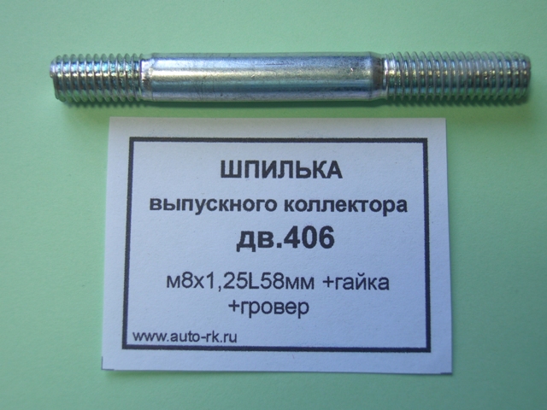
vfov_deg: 32.9
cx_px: 274
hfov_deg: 42.9
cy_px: 205
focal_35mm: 44
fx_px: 695
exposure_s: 1/60
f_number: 3
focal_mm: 9.2
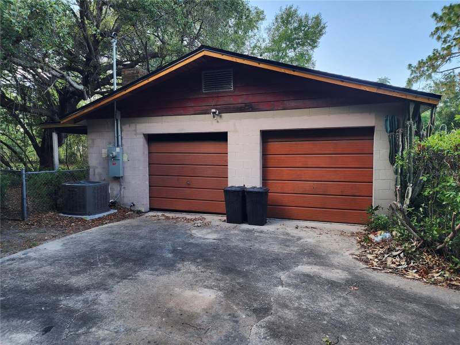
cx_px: 230
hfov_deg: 73.9
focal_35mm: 23
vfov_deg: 58.9
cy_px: 172
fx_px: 306
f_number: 1.8
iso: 64
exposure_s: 1/180
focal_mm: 6.4
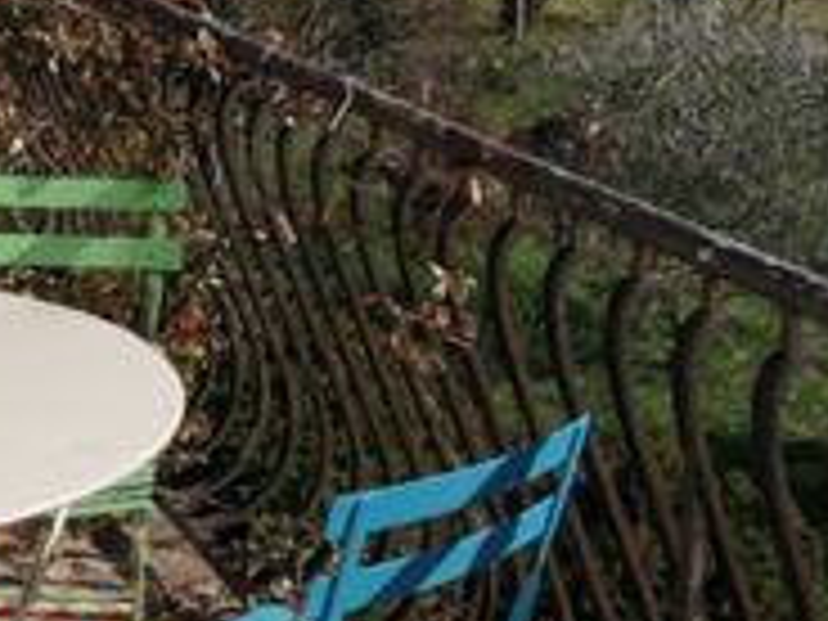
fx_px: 2033
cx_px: 207
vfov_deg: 16.8
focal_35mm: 85
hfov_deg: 22.8
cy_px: -63
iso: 50
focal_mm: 3.62
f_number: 1.8
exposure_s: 1/2732
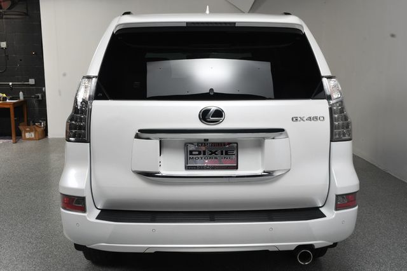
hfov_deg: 43.6
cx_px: 204
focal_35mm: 45
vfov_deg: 29.8
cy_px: 136
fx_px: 508
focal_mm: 30
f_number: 13
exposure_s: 1/160
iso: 100
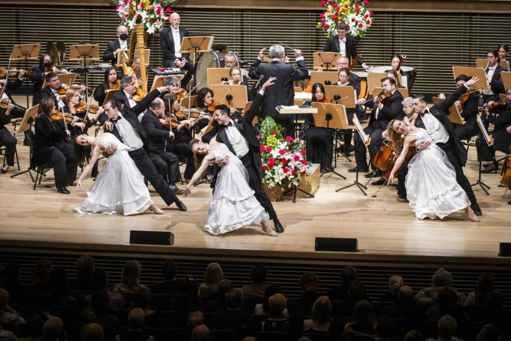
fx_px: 2385
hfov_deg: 12.2
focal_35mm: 168
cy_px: 170
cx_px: 256
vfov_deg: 8.2
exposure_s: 1/320
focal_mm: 168
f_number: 5.6
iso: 6400
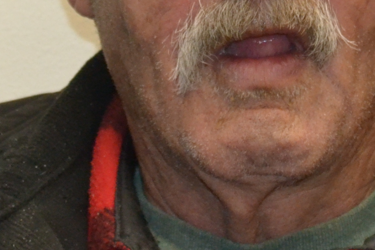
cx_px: 188
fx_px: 3259
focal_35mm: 313
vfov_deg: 4.4
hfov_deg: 6.6
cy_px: -82
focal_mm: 55
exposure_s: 1/60
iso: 2200
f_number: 5.6
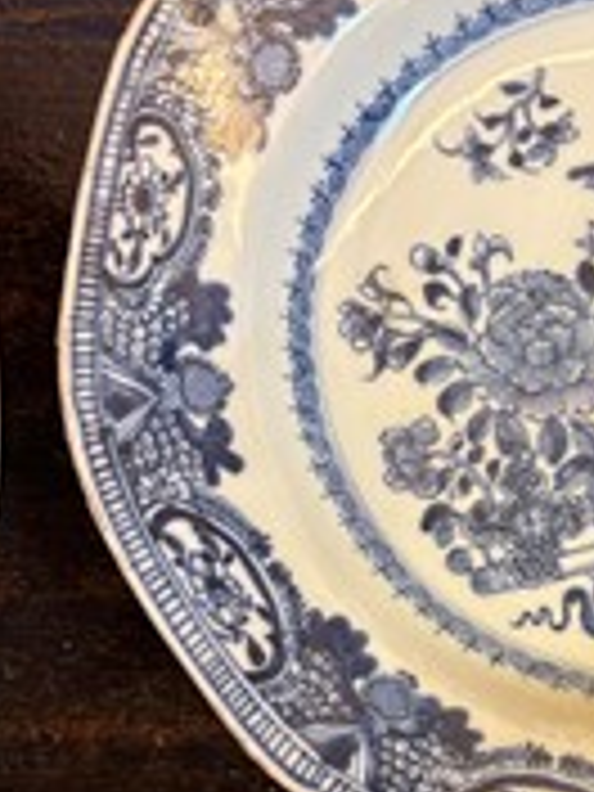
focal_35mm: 59
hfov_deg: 23.3
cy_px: 549
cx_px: 652
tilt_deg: -86.5
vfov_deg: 32.3
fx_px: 1350
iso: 125
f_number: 1.6
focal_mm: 5.96
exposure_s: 1/50
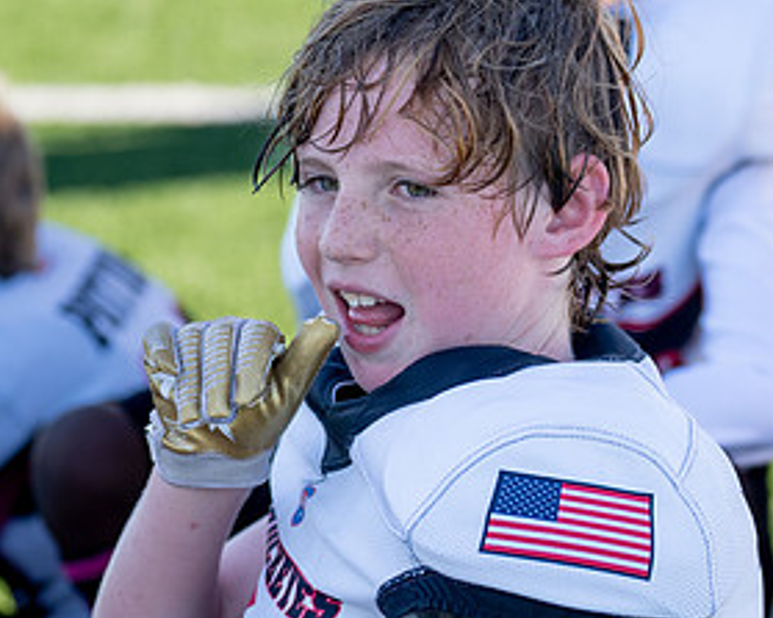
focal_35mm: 202
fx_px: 4620
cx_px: 459
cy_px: 284
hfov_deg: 9.6
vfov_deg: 7.7
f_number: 2.8
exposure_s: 1/1600
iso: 320
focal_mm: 79
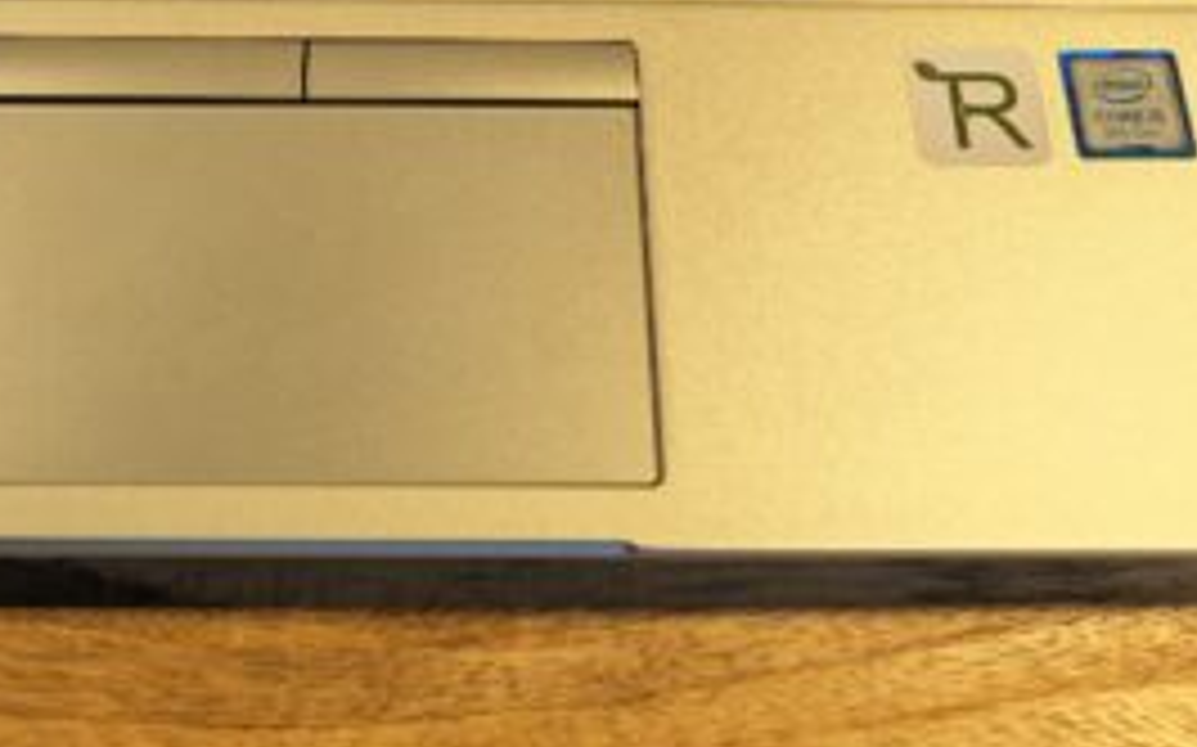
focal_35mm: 55
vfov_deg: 22.4
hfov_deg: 36.7
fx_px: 1793
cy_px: -36
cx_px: 441
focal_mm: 6.55
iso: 64
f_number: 1.6
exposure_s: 1/100
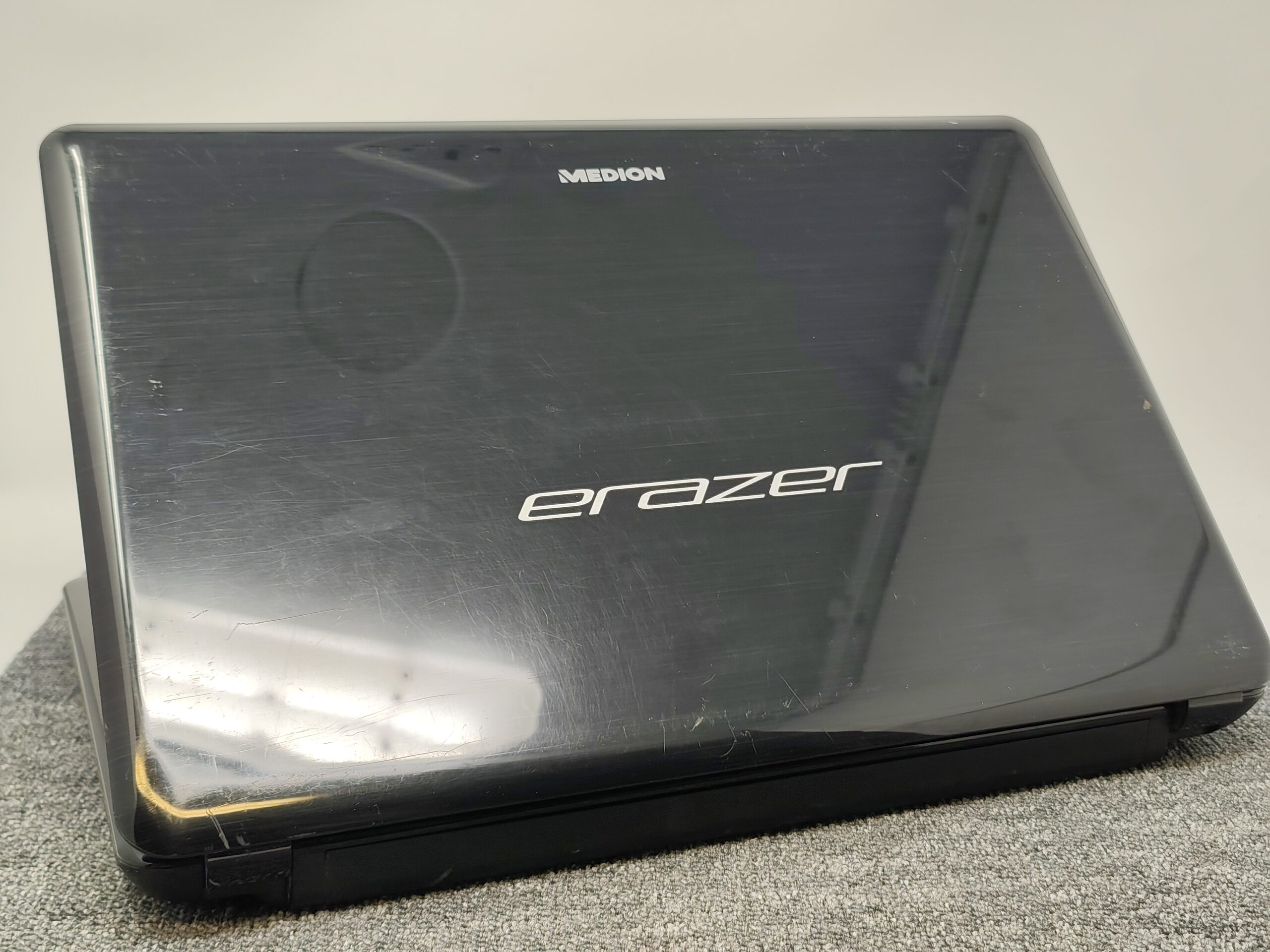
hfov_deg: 41.2
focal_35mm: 46
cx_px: 635
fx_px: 1688
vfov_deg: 31.5
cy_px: 476
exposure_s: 1/100
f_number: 1.7
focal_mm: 6.07
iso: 160
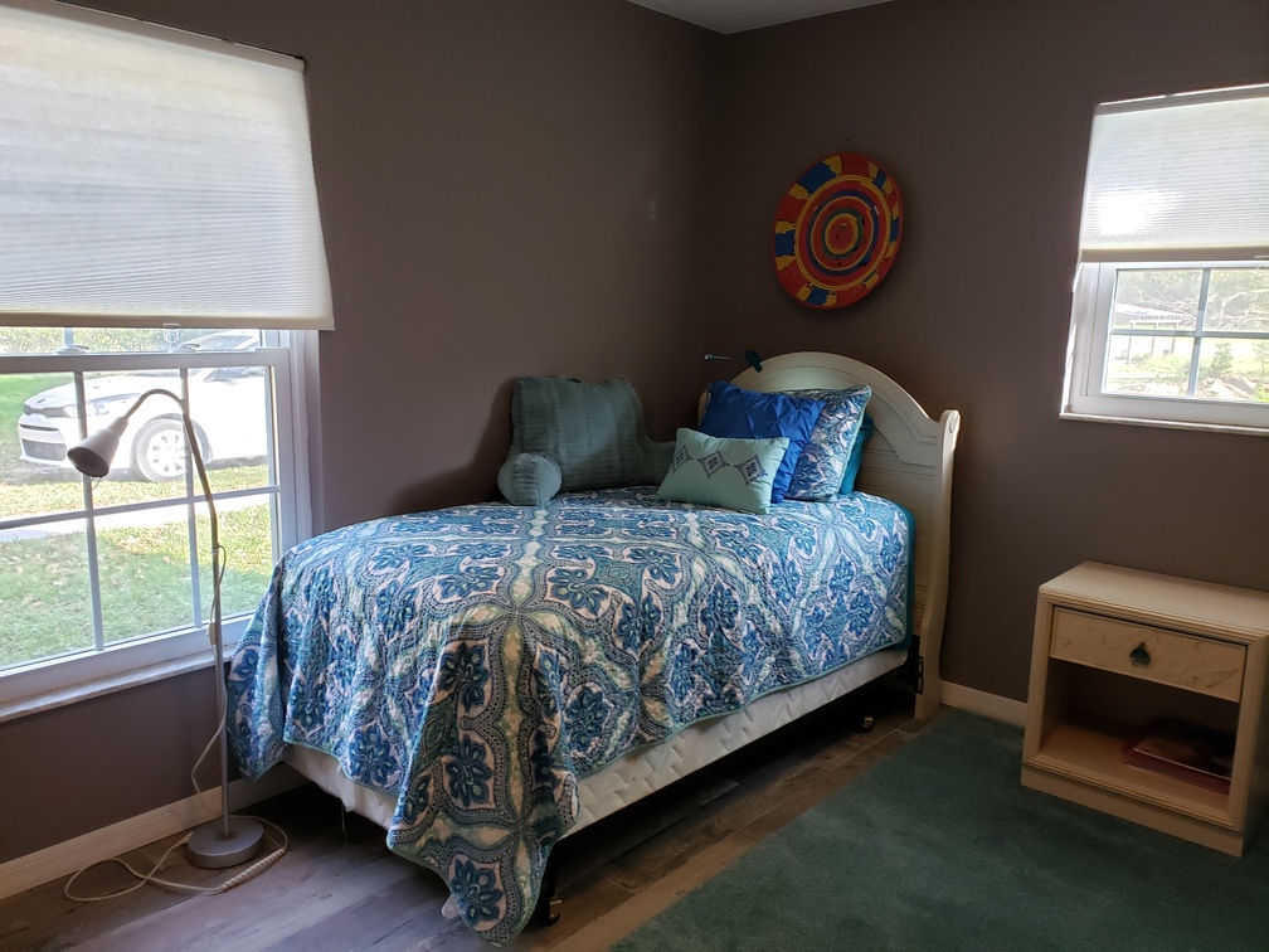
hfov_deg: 67.3
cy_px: 476
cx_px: 634
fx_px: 953
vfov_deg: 53.1
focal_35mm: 26
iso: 320
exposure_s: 1/60
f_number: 2.4
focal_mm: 4.3
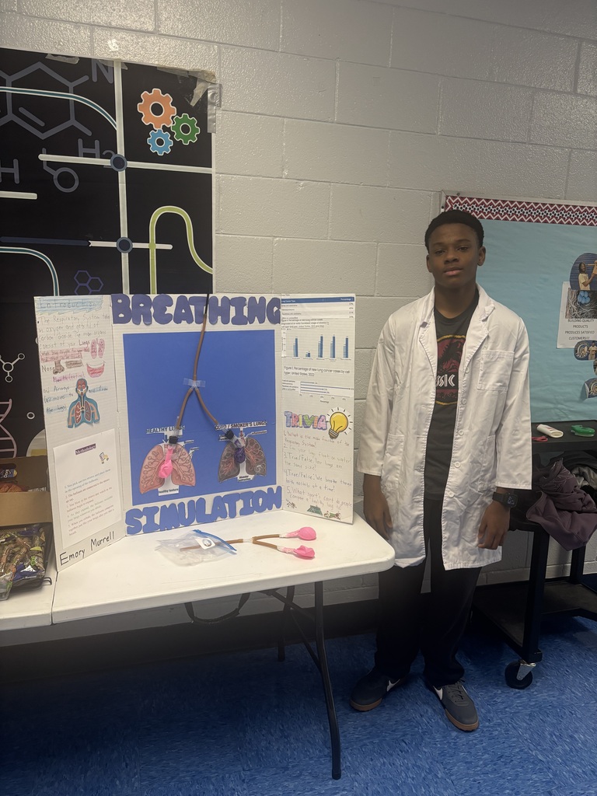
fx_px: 598
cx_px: 298
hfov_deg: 53.1
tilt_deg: -10.3
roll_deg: -3.1
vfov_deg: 67.3
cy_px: 398
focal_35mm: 26
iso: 125
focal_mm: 5.96
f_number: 1.6
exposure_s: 1/120
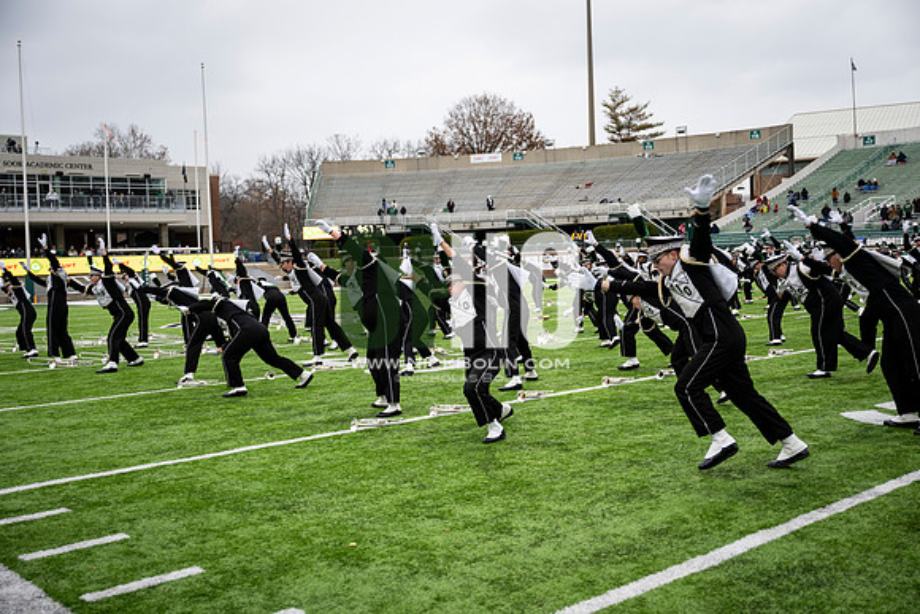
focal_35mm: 38
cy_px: 307
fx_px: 971
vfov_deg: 35.1
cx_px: 460
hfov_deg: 50.7
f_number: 2.8
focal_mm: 38
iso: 100
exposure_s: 1/500
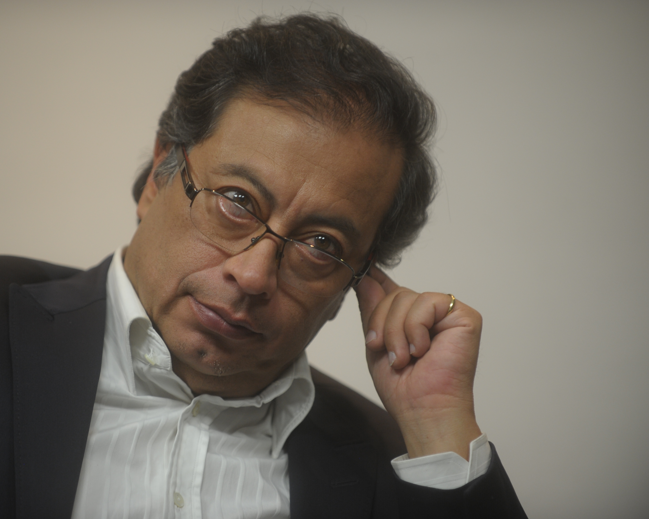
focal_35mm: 226
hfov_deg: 8.5
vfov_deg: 6.8
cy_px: 259
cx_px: 262
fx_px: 4341
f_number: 2.8
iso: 1000
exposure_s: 1/200
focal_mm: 200
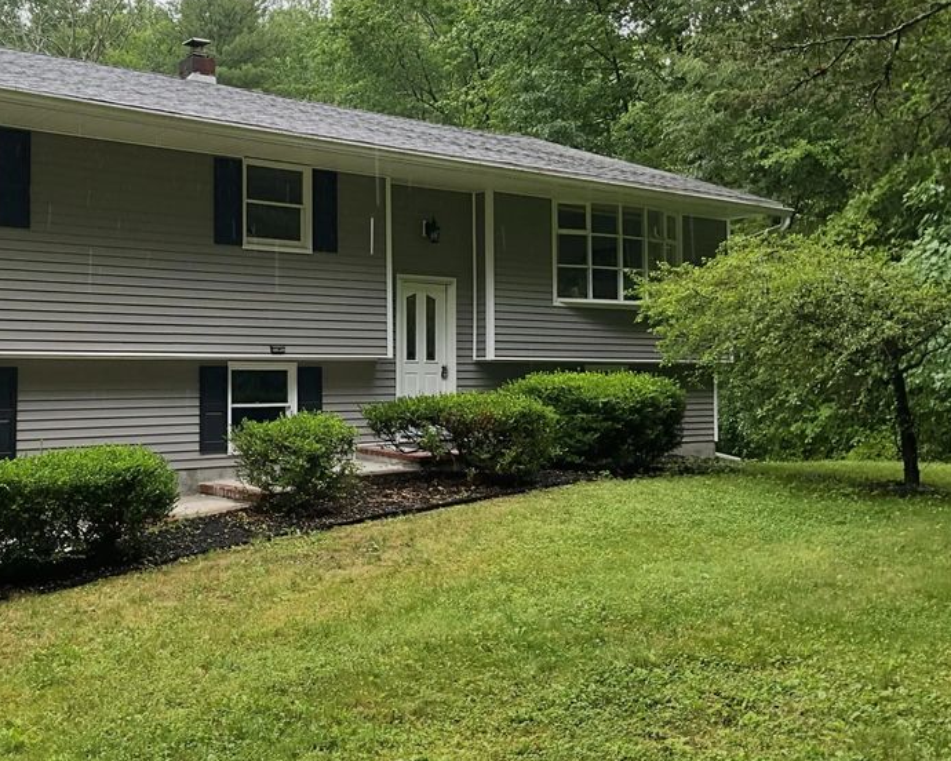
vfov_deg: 35.6
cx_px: 296
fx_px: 1182
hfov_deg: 43.1
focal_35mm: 42
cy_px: 323
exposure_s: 1/122
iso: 50
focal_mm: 3
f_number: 1.8
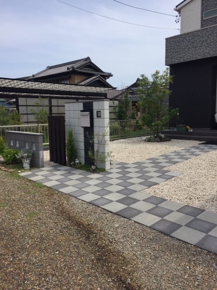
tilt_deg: -8.8
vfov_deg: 61.7
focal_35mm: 29
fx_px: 242
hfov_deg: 48.2
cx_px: 108
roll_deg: -1.4
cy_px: 145
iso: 32
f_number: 2.2
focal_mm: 4.15
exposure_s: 1/2639
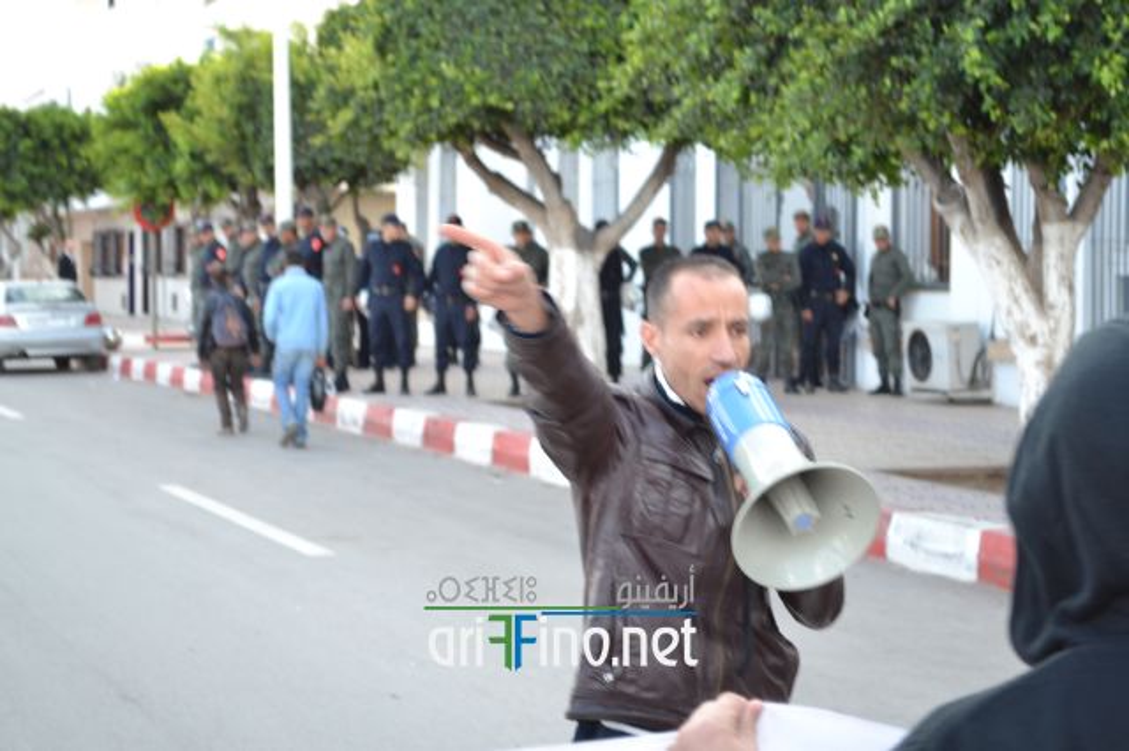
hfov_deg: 26.0
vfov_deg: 17.5
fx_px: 2445
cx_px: 564
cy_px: 376
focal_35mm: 78
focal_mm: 52
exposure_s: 1/125
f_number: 5.6
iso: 220
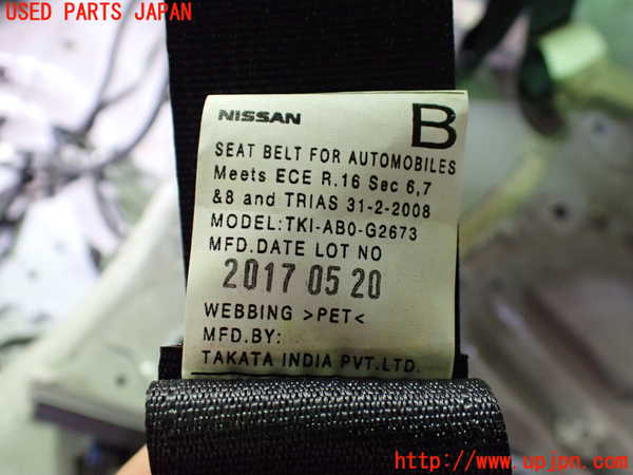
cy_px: 238
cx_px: 316
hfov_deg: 60.0
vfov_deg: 46.8
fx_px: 549
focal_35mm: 30
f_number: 2.3
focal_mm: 5.4
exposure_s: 1/30
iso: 800
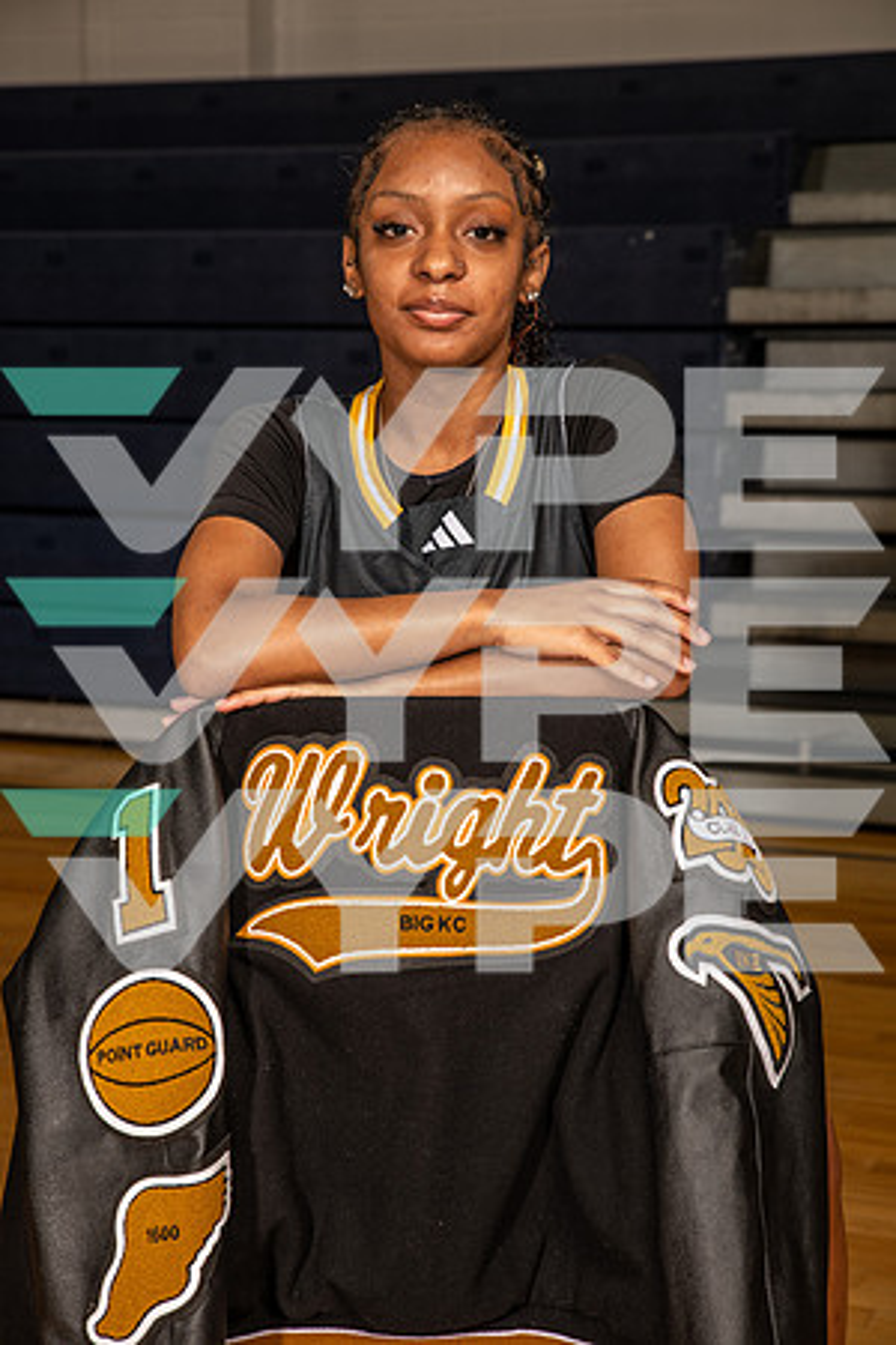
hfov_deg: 19.5
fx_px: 2613
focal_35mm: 70
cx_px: 448
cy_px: 672
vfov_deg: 28.8
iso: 400
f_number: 7.1
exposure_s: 1/320
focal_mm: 70
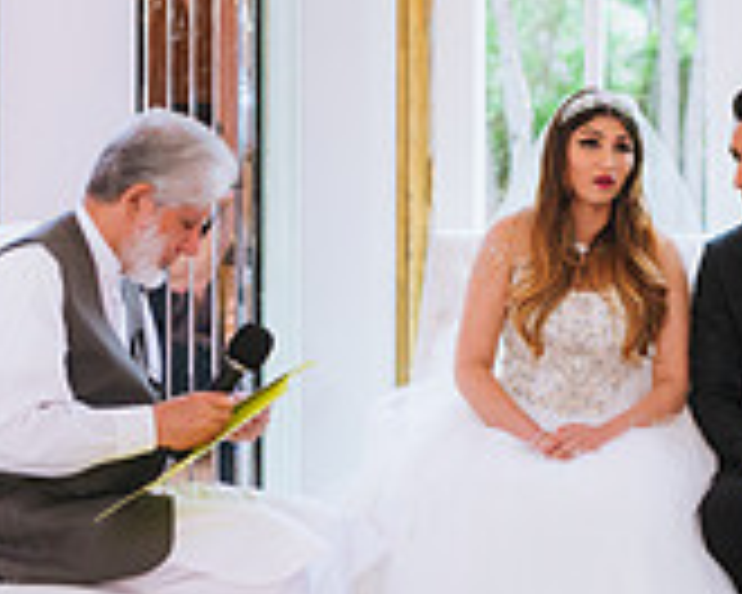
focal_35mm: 115
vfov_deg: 13.4
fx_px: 2525
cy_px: 180
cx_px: 477
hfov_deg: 16.7
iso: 1250
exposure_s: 1/250
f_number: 2.8
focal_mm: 45
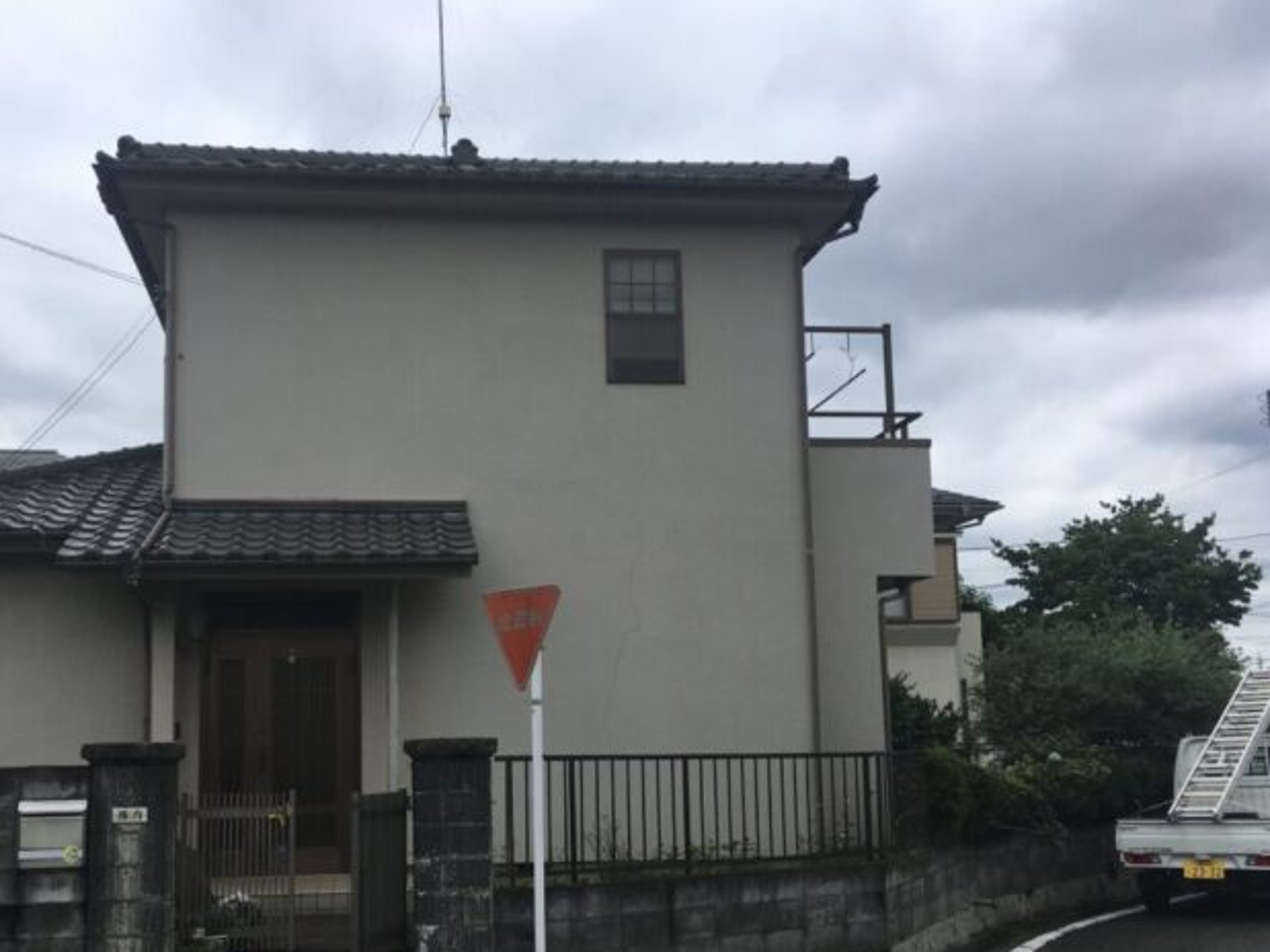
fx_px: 1321
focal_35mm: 36
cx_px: 488
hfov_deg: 50.9
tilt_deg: +6.4
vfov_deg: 39.4
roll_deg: +0.3
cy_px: 583
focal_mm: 4.15
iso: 25
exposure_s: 1/2024
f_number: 2.2
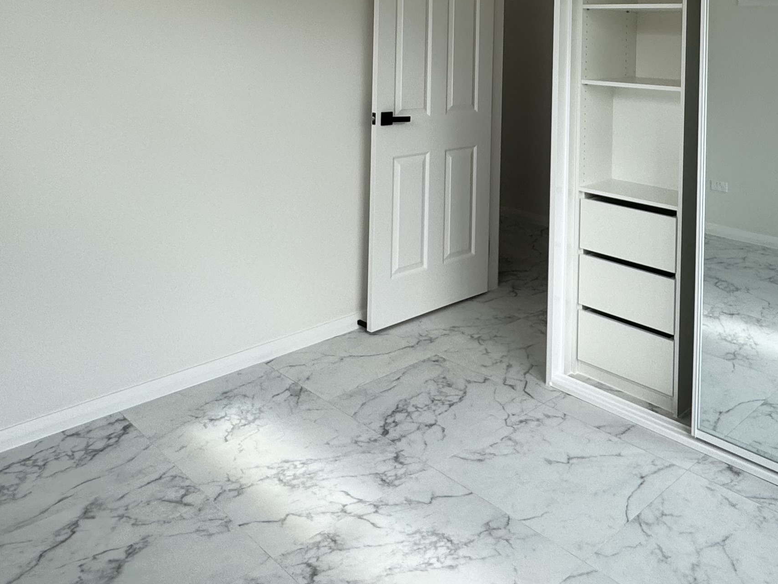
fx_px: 742
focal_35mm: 33
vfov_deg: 39.0
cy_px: 28
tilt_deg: +0.3
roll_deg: -1.0
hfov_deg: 55.0
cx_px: 462
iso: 40
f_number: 2.2
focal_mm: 2.22
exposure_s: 1/377
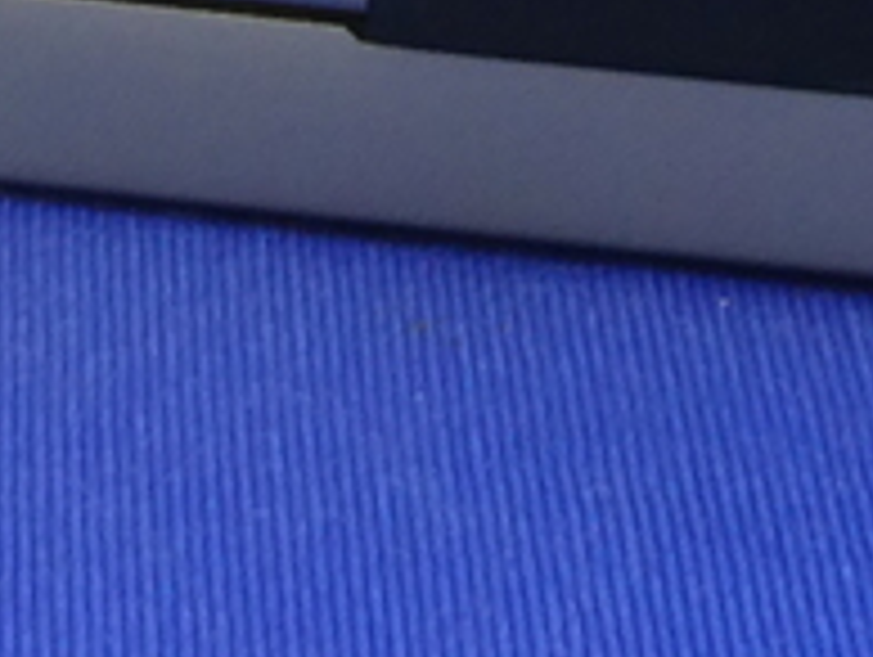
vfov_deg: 4.7
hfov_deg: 6.4
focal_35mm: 309
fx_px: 7802
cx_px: -94
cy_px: -814
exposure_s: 1/1.6
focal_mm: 9
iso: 200
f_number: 8
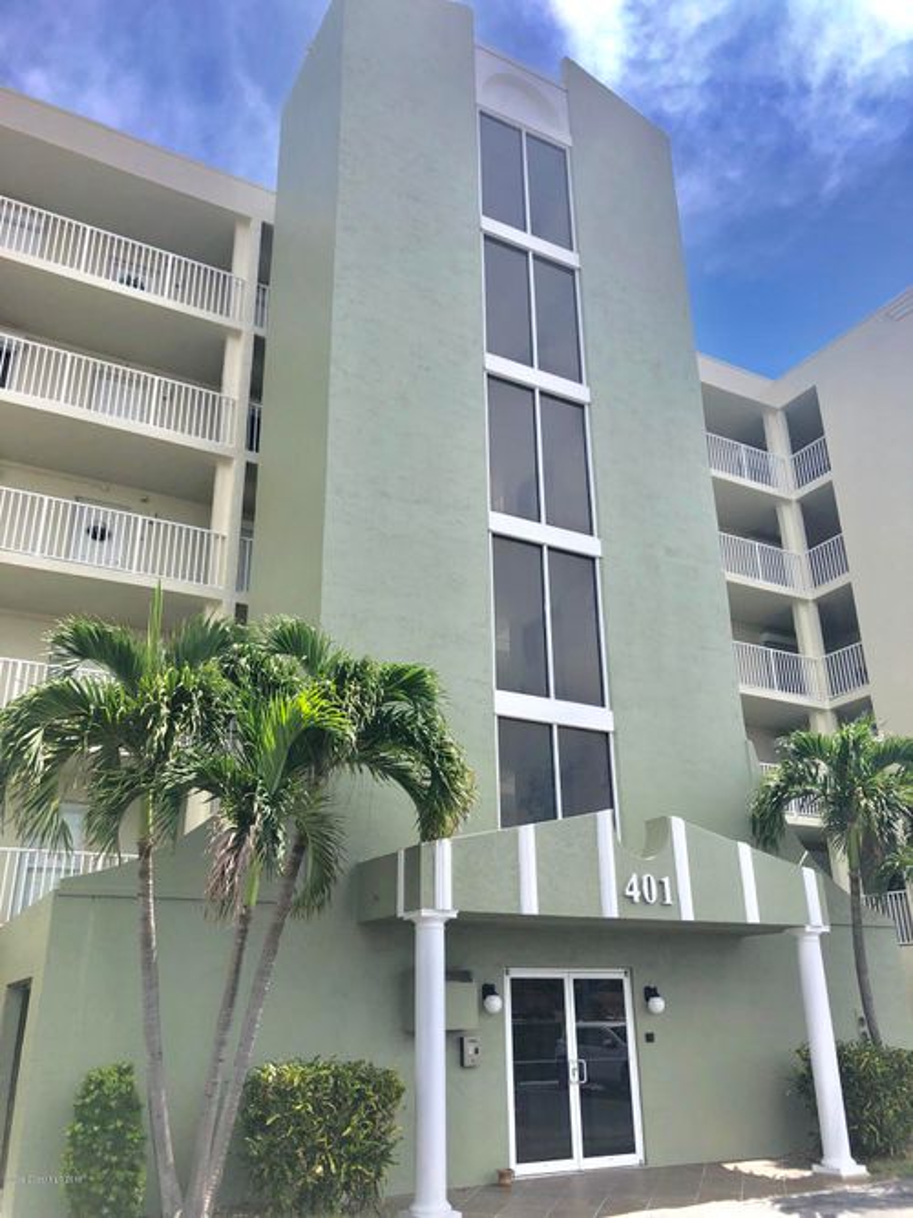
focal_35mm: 28
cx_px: 456
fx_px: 985
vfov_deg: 63.5
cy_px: 609
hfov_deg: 49.7
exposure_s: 1/1919
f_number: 1.8
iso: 20
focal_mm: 3.99
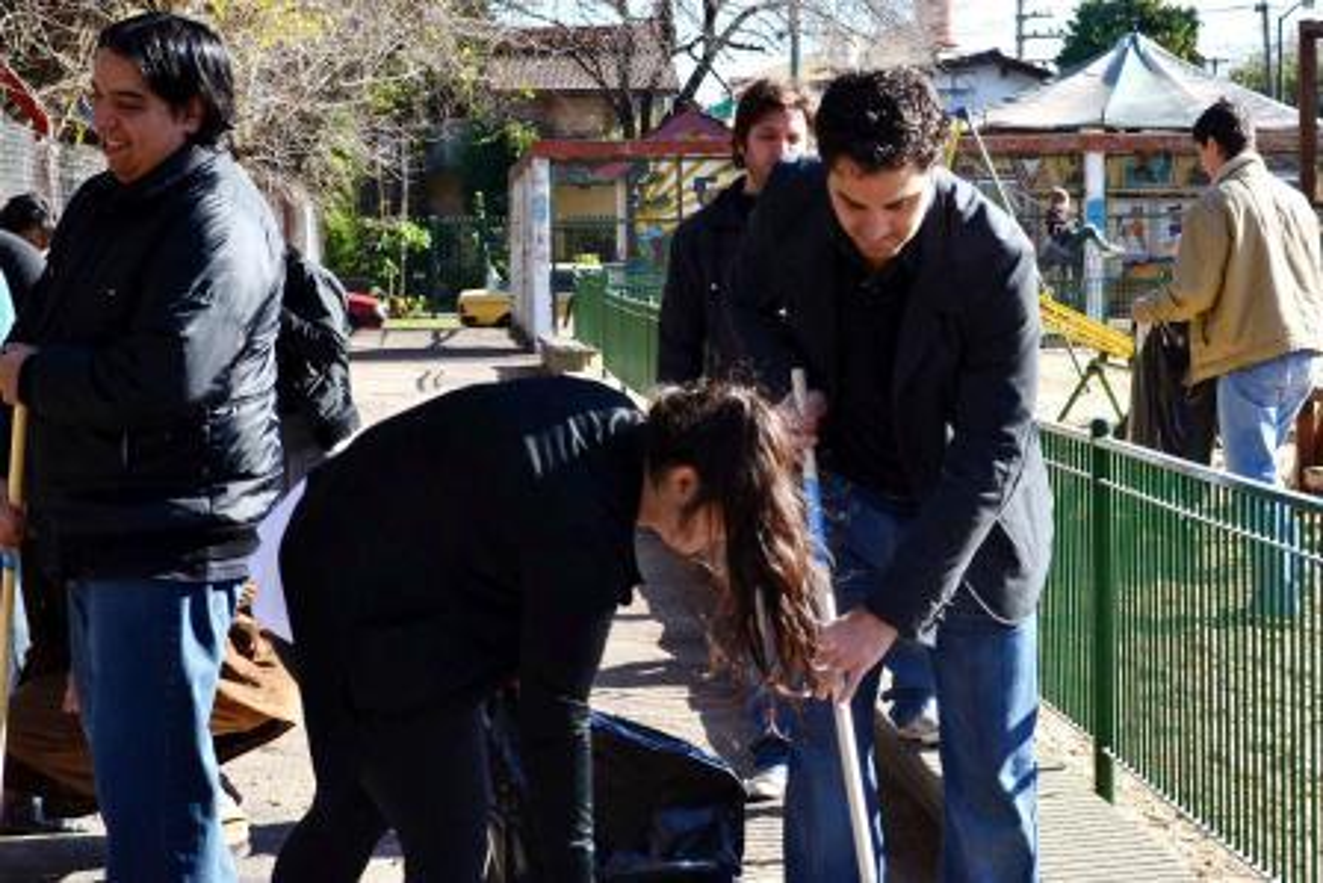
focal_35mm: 82
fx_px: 3033
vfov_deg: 16.6
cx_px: 662
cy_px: 442
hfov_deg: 24.6
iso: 400
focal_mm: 55
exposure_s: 1/250
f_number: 10
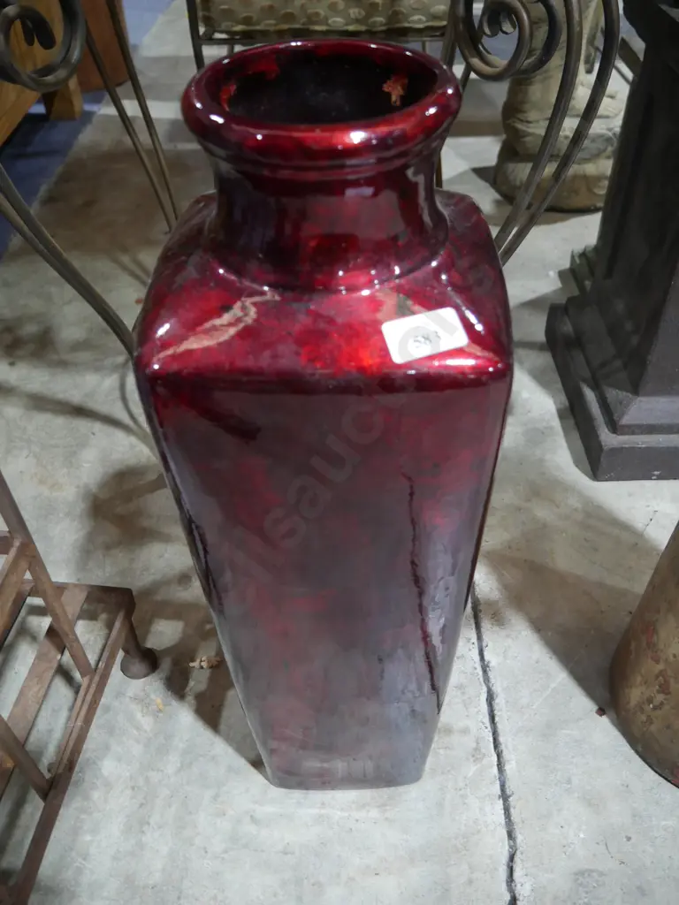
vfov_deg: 63.4
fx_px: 732
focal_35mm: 28
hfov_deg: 49.7
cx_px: 340
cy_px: 452
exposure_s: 1/60
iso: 640
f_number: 3.5
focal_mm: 14
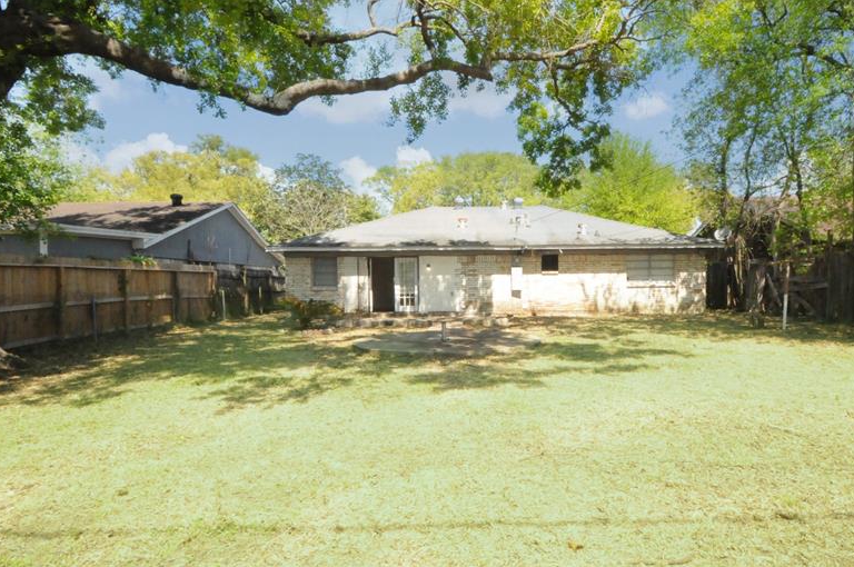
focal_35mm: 20
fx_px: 474
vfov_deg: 61.8
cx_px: 469
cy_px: 270
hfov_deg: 83.8
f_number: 22
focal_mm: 10
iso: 3200
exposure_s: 1/250
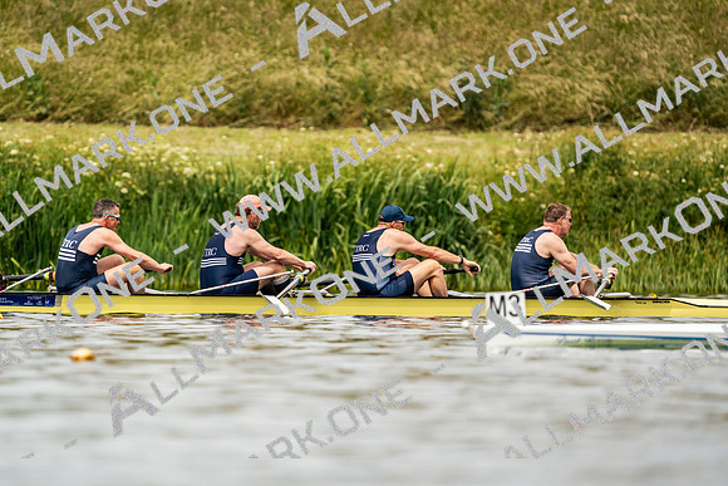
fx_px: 12136
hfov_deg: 3.4
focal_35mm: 600
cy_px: 243
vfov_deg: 2.3
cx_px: 364
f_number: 6.3
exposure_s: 1/2000
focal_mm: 600
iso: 250
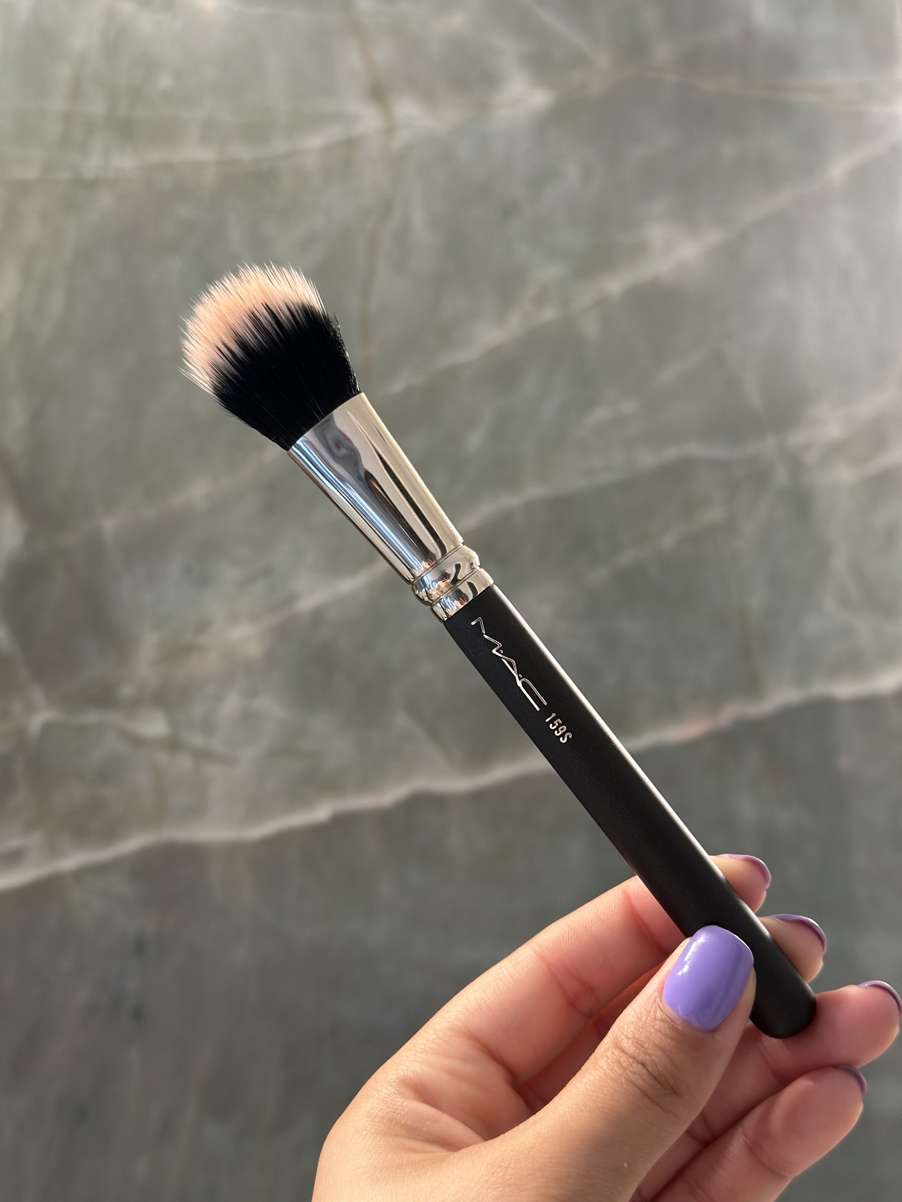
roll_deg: +1.1
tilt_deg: +8.8
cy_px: 601
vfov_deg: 39.7
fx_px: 1668
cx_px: 451
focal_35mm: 48
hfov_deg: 30.3
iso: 125
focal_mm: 6.86
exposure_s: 1/60
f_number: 1.78
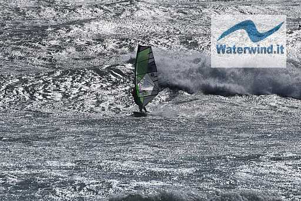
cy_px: 100
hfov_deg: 4.6
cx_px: 150
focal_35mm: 450
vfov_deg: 3.1
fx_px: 3764
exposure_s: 1/1000
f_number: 8
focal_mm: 300
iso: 200
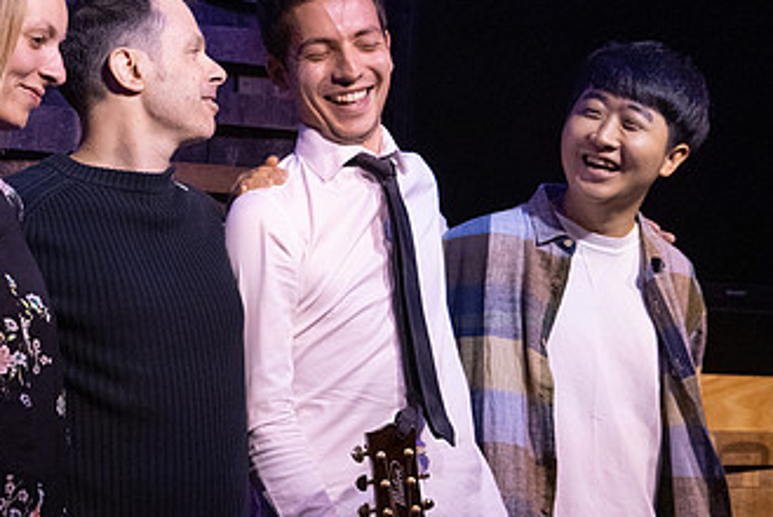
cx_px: 291
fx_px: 2385
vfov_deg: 12.4
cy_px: 333
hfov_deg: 18.4
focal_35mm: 111
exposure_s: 1/200
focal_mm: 63
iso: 6400
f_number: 6.3
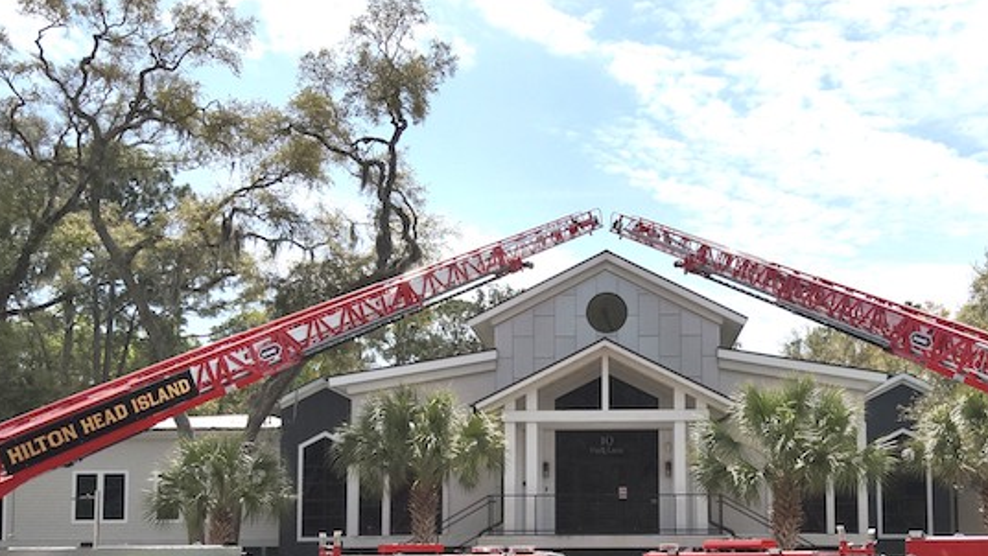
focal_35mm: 39
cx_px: 614
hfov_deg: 51.1
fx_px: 1022
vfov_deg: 29.6
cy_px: 464
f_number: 2.8
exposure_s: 1/2000
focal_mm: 4.4
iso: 100
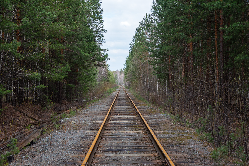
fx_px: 346
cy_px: 83
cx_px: 124
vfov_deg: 27.0
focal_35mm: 50
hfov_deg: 39.6
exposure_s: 1/200
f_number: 6.3
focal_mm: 50
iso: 200
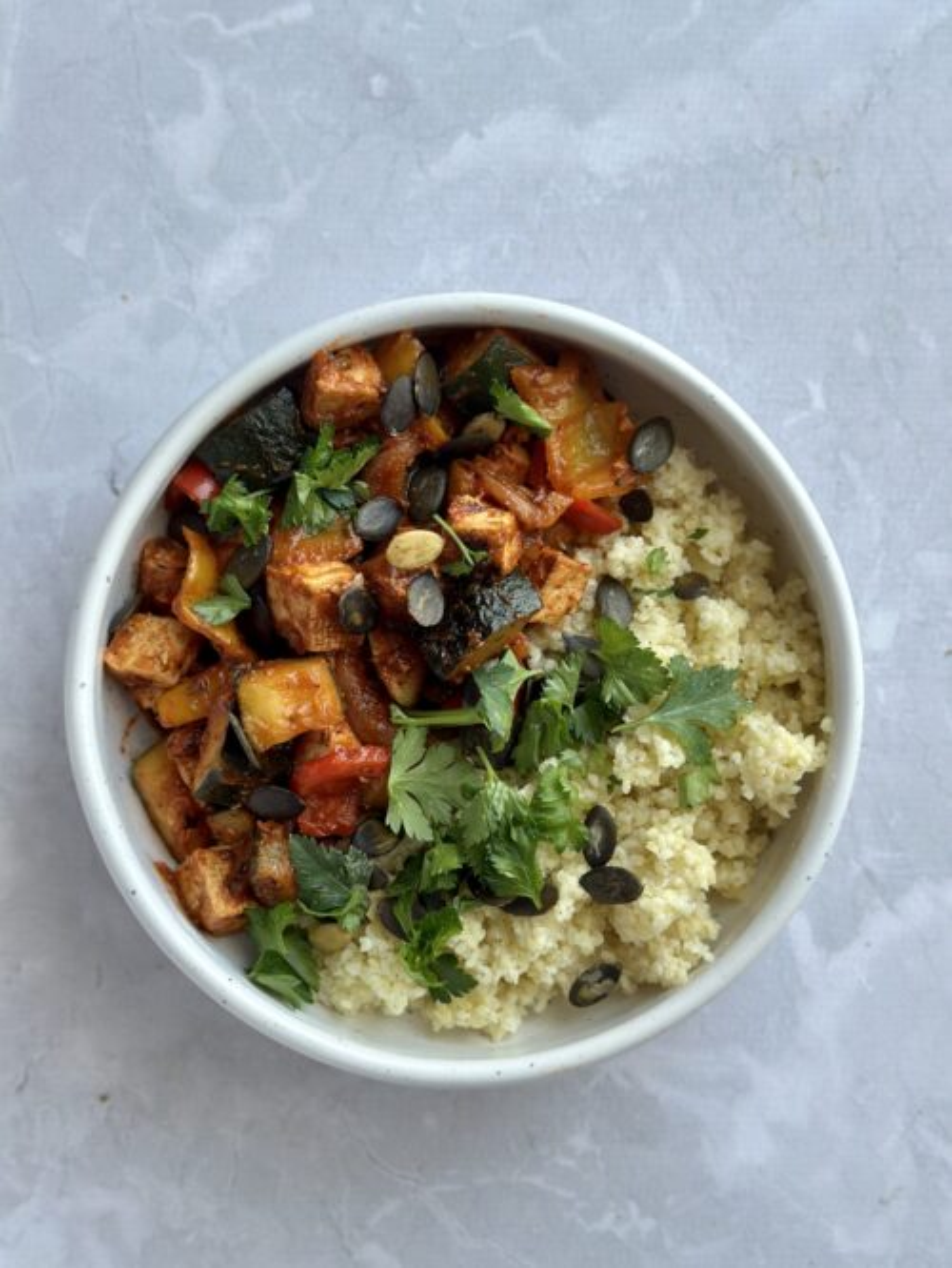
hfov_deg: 30.3
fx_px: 1759
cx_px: 476
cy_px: 634
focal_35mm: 48
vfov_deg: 39.6
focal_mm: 6.86
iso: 125
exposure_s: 1/121
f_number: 1.78
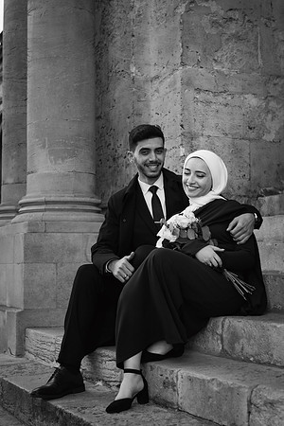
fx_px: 710
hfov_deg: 22.6
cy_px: 213
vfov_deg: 33.4
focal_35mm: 60
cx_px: 142
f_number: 2.8
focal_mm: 40
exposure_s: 1/640
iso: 200
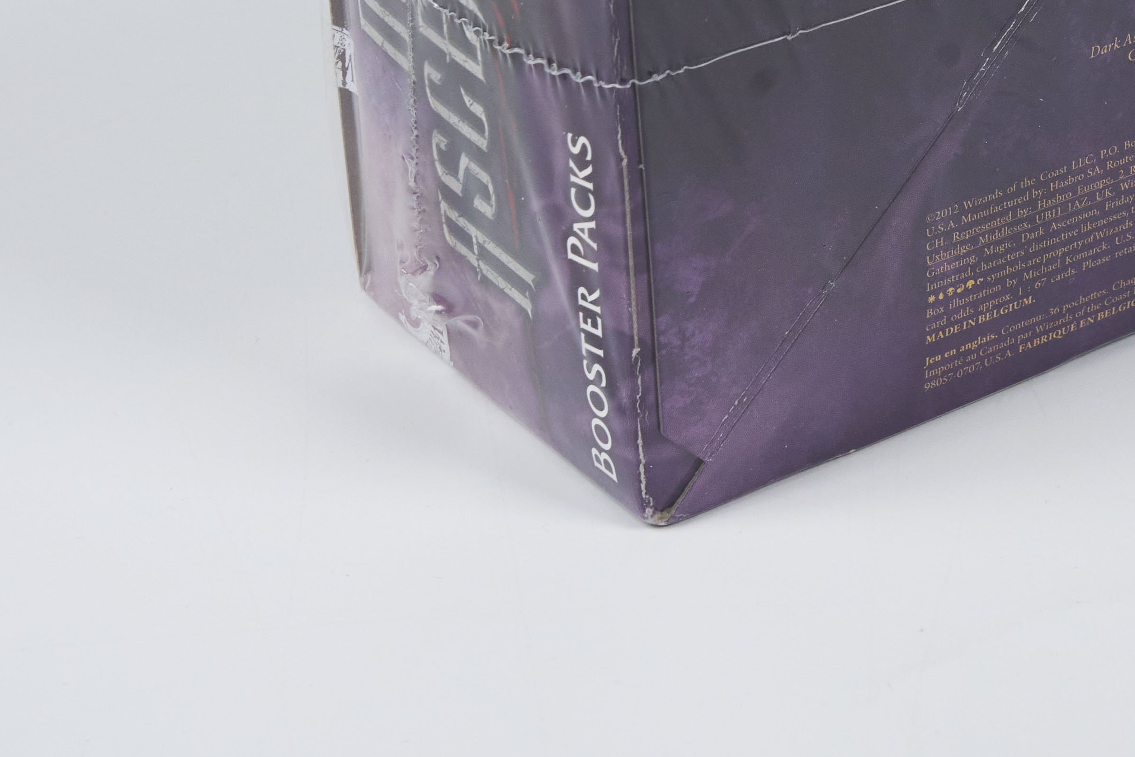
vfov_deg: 8.7
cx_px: 1038
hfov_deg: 13.0
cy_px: -63
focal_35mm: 157
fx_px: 4950
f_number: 13
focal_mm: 54.7
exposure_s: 1/50
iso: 800
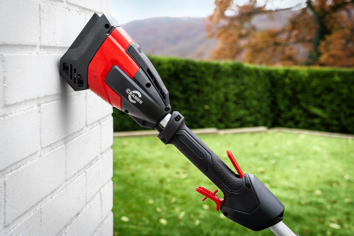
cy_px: 118
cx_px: 177
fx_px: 482
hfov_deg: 40.3
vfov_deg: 27.5
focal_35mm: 49
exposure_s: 1/200
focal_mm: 49
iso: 800
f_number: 5.6
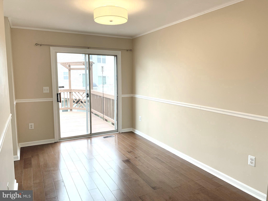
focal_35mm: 26
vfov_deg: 53.1
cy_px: 100
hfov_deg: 67.3
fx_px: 201
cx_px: 134
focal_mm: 4.25
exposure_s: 1/120
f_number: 1.8
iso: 40
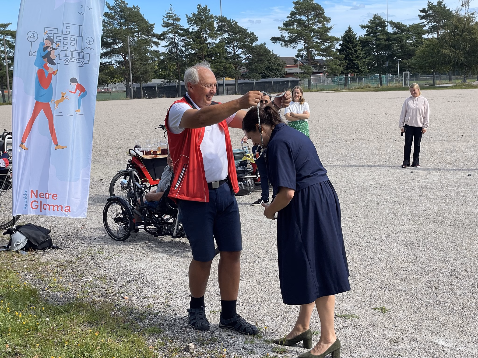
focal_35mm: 52
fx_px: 718
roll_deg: +1.8
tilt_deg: -9.2
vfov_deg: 28.0
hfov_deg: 36.8
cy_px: 179
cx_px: 239
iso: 25
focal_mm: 6
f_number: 2
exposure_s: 1/813
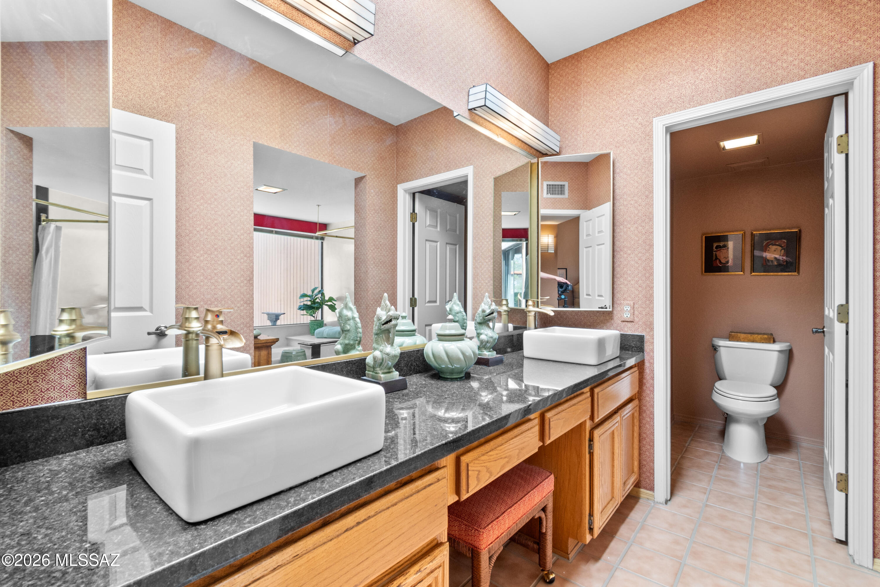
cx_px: 440
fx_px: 367
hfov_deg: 100.4
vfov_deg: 77.3
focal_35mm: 15
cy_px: 294
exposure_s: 1/13
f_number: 11
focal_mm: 10
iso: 1000
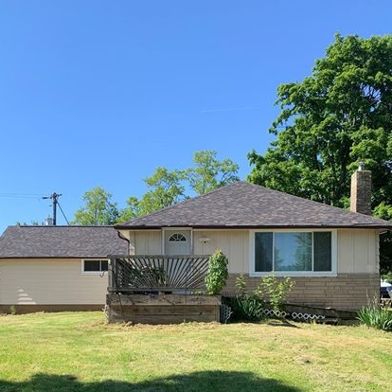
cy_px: 298
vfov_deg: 43.4
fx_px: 474
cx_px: 193
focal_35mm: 37
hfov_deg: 44.9
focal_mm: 4.25
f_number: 1.8
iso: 25
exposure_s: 1/1088
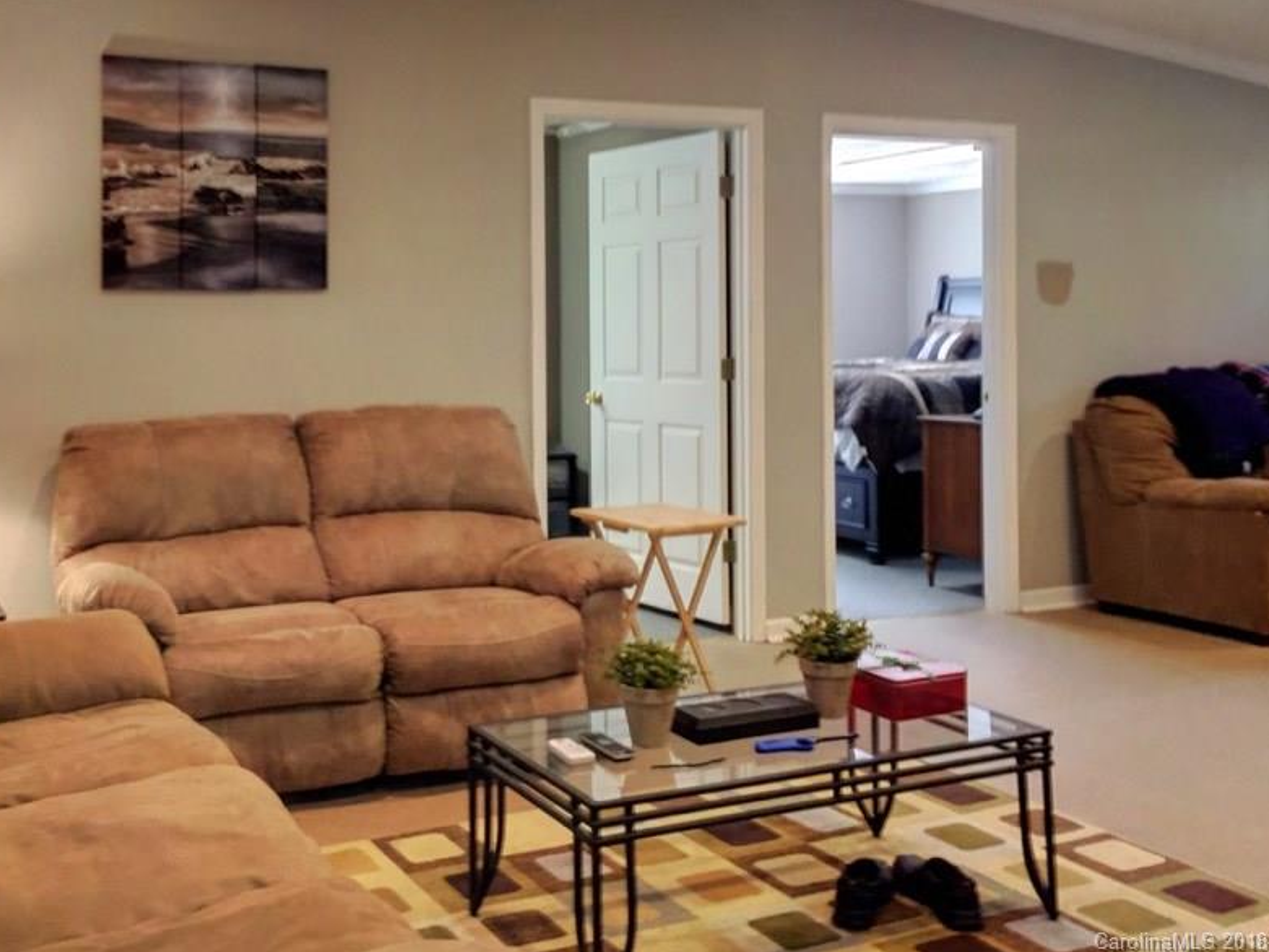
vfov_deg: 37.4
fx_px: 1393
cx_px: 448
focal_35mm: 38
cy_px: 333
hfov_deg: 48.3
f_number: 2.2
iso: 250
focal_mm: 4.15
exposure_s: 1/30
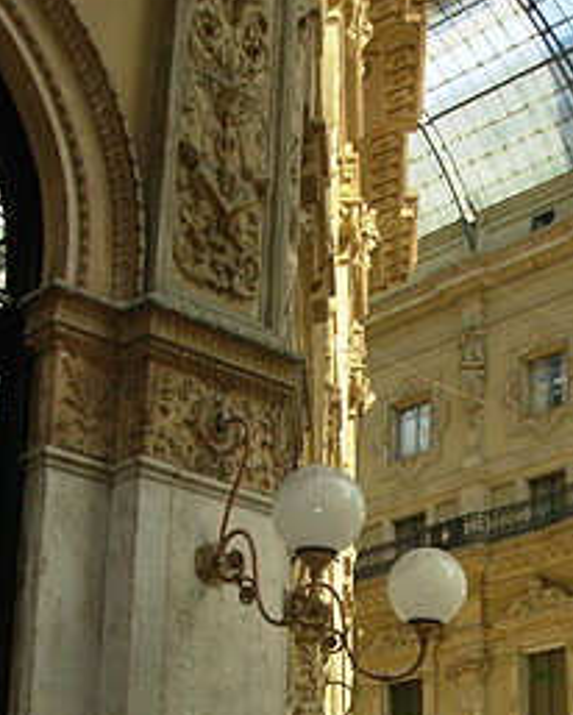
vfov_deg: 24.9
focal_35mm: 75
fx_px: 1588
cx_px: 515
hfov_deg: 20.1
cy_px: 590
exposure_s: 1/132
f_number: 2.9
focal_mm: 6.3
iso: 50
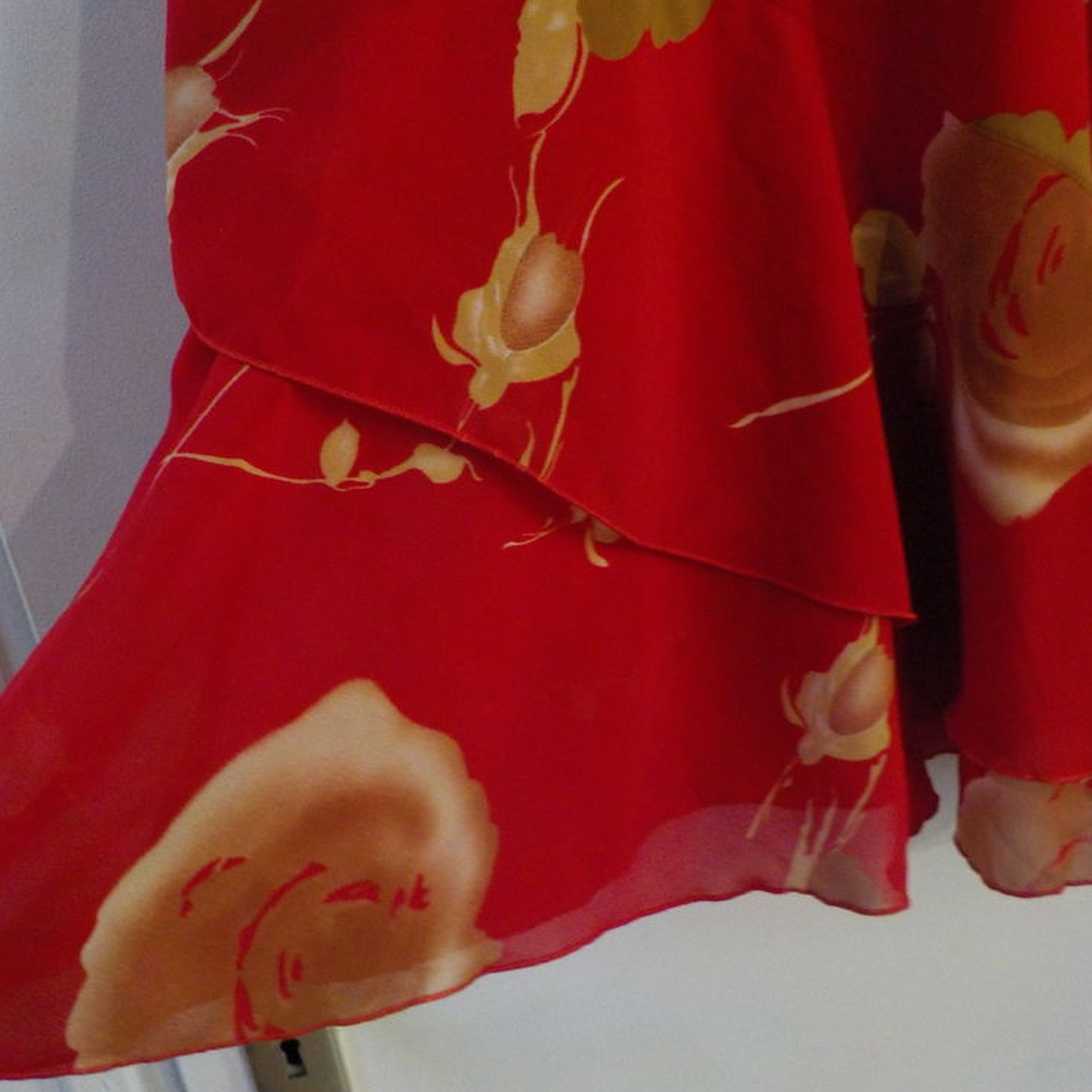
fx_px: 1285
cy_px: 547
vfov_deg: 46.0
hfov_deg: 46.0
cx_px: 541
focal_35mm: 36
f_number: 3.3
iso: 400
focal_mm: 4.1
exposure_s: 1/25
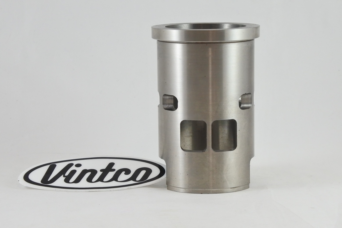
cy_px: 114
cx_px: 171
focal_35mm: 68
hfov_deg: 29.6
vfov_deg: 20.0
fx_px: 646
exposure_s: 1/125
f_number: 5.3
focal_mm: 25.2
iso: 560
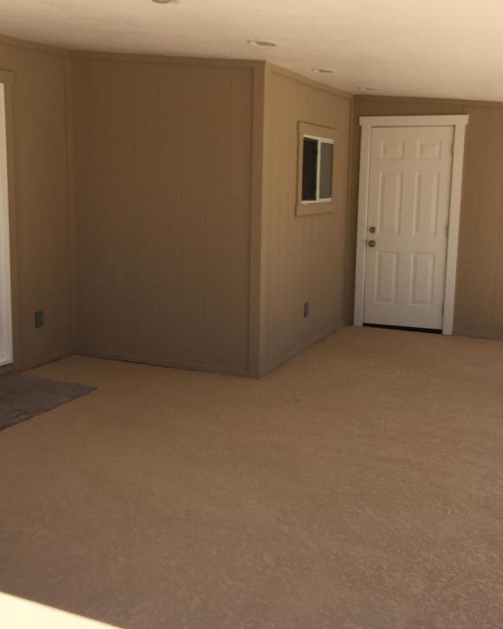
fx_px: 744
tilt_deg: -8.4
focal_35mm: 40
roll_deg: -1.8
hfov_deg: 37.3
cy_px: 318
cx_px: 256
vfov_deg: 45.8
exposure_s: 1/1980
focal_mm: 4.15
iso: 32
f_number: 2.2
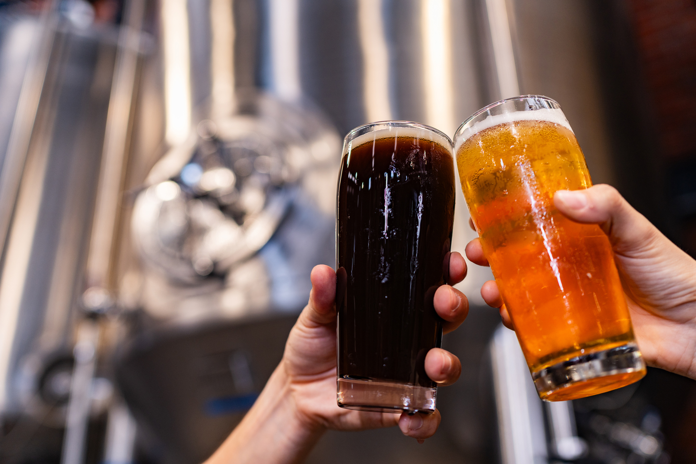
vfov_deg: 37.9
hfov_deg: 54.4
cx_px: 348
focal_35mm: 35
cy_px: 232
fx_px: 677
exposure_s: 1/200
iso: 320
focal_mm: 35
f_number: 2.2
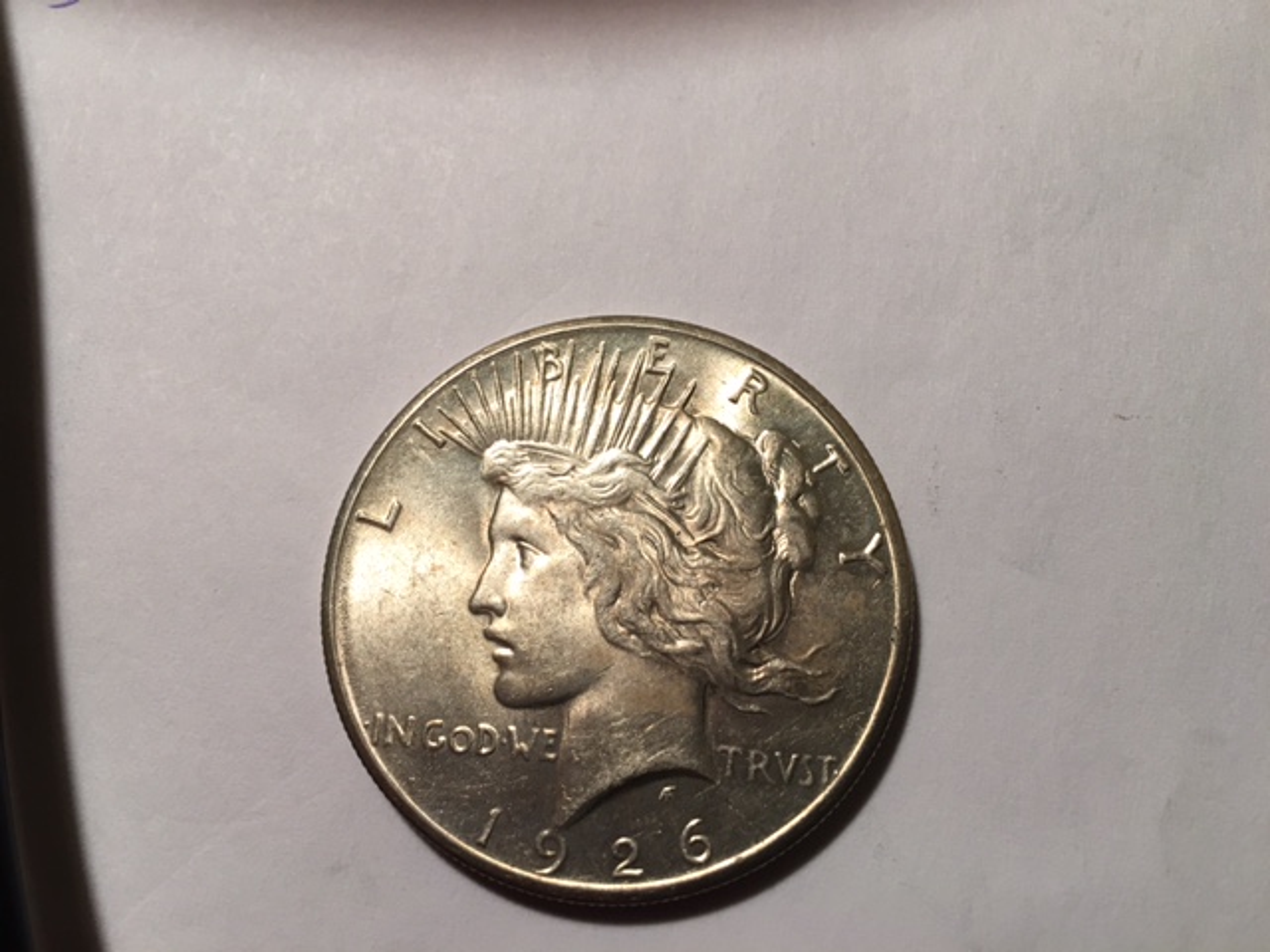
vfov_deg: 48.2
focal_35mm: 29
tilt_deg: -75.4
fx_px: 1064
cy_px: 476
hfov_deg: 61.7
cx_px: 635
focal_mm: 4.15
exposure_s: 1/30
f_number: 2.2
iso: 25
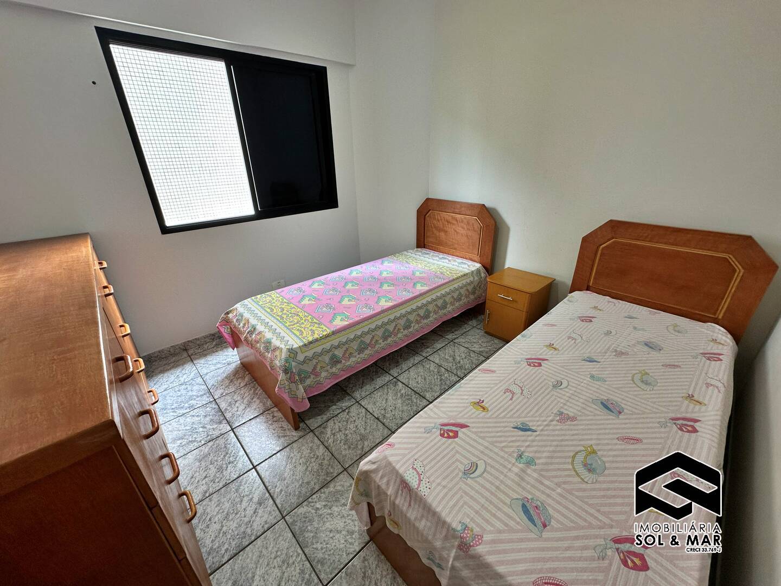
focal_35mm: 14
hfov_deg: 102.1
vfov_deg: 85.7
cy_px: 293
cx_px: 390
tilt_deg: -24.3
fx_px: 316
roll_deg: +1.1
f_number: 2.2
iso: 80
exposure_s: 1/120
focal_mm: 2.22
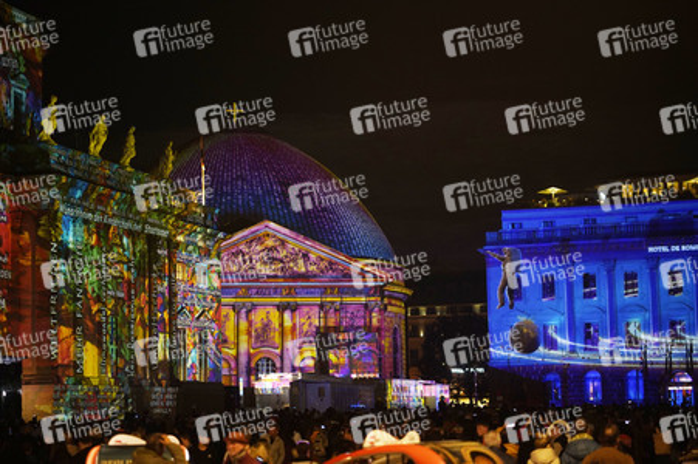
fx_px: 1647
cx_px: 349
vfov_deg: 16.0
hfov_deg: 23.9
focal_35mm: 85
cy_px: 232
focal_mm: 85
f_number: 2
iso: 1600
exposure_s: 1/60
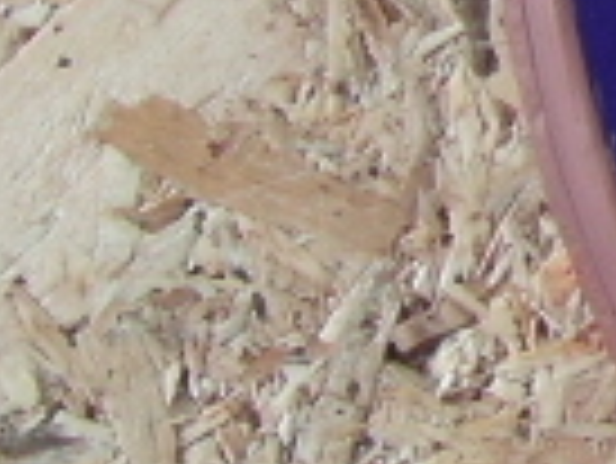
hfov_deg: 8.2
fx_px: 3188
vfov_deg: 8.2
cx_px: 2190
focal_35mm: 179
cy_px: -162
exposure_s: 1/30
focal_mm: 4
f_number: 3.6
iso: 80
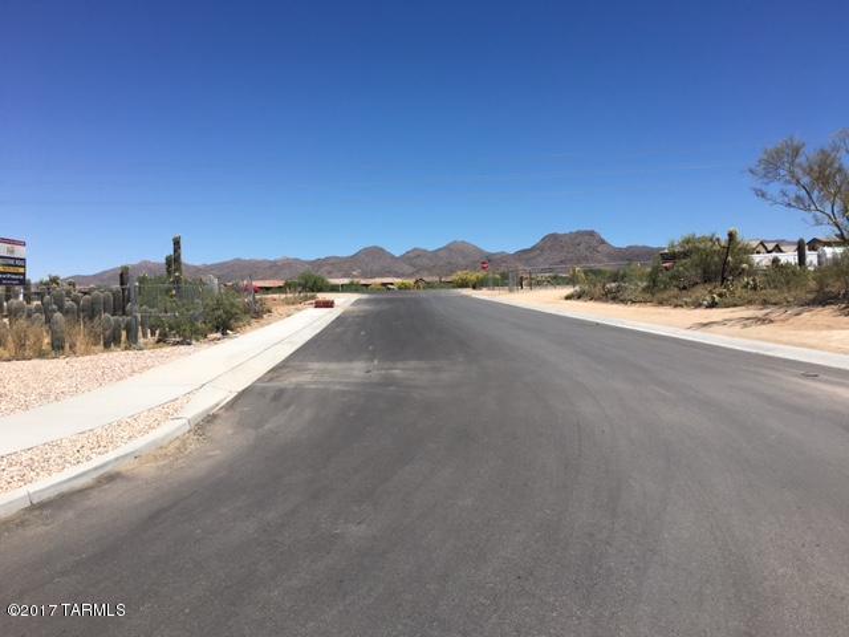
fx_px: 711
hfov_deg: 61.7
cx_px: 424
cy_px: 318
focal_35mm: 29
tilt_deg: -0.1
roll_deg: +1.6
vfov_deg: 48.2
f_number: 2.2
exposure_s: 1/2747
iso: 25
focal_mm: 4.15
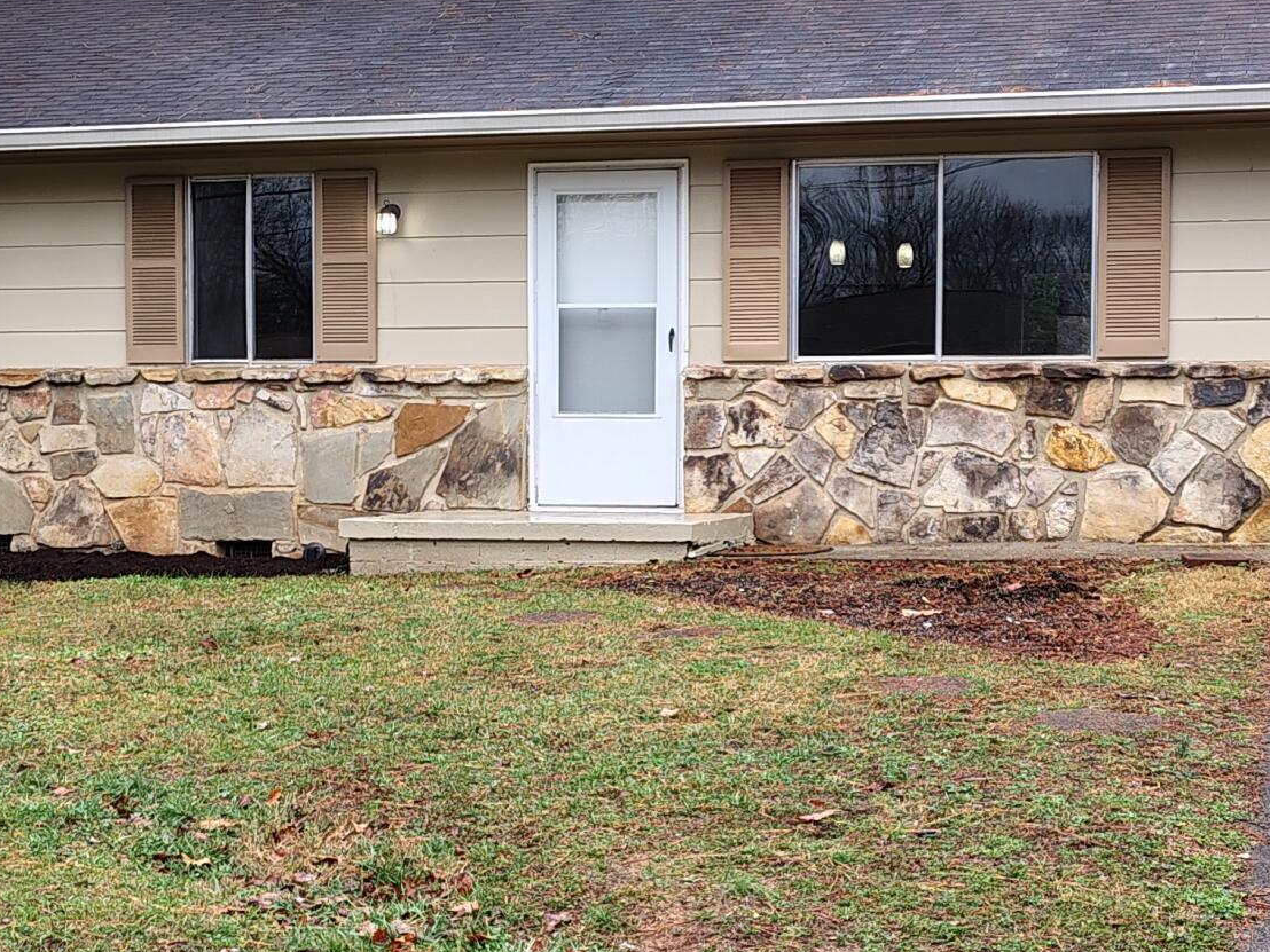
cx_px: 661
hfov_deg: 29.8
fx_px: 2385
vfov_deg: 22.5
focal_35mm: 65
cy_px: 613
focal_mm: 5.56
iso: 100
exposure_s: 1/126
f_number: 1.8
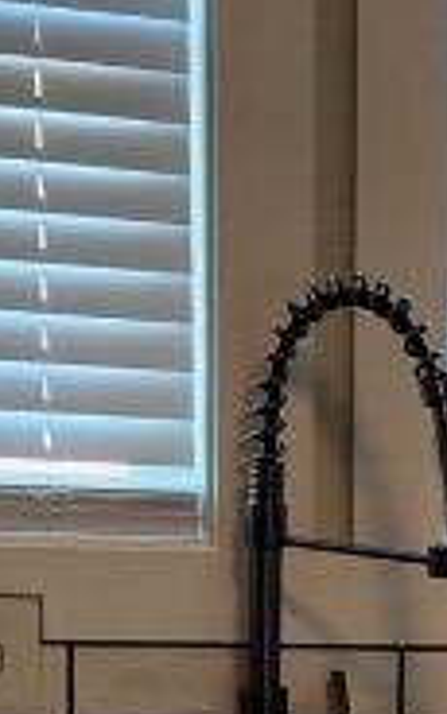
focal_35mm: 136
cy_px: 858
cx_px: 1011
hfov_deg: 8.9
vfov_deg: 14.8
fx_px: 2651
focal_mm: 5.4
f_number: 1.8
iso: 100
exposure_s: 1/120
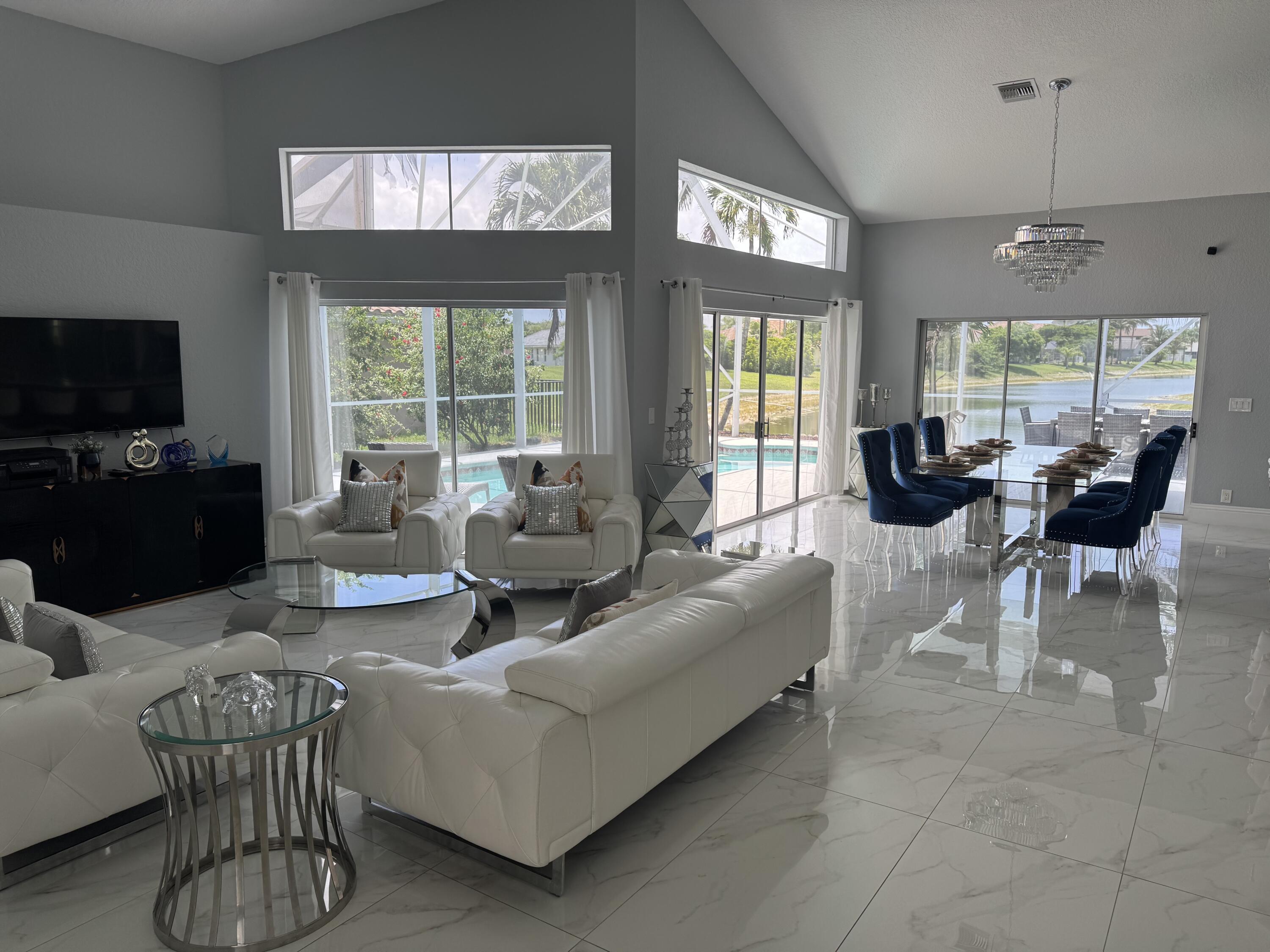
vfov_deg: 56.8
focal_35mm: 24
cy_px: 476
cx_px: 635
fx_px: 881
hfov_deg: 71.6
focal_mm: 6.76
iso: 64
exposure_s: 1/237
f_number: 1.78
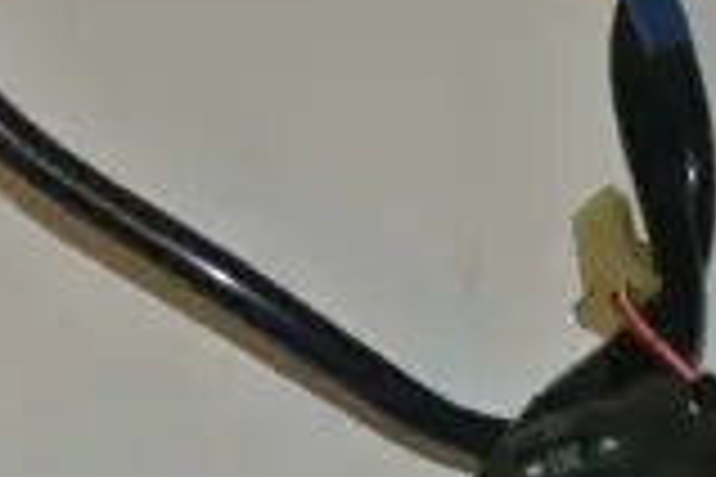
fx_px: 2963
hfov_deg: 13.6
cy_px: 346
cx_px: 657
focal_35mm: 149
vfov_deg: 9.2
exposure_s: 1/60
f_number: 4.2
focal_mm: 16.3
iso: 200
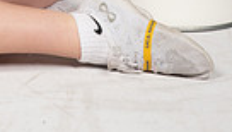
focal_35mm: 228
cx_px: 36
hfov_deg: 9.4
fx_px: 1405
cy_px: -213
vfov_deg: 5.2
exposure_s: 1/500
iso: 200
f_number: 7.1
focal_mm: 66
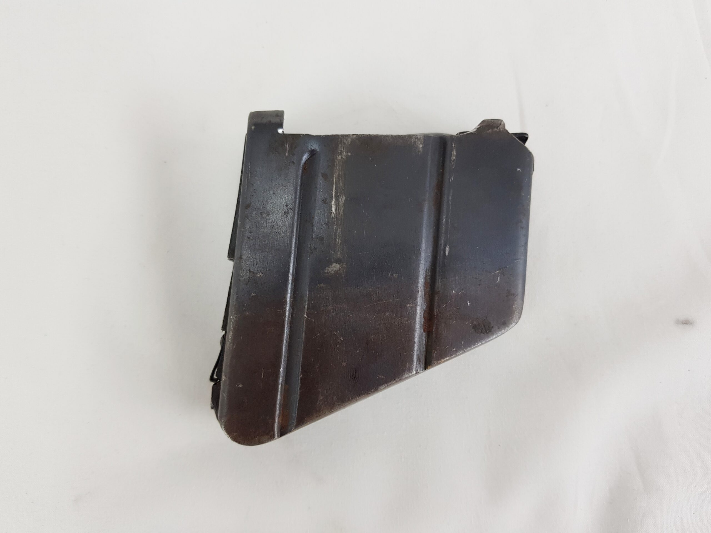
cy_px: 266
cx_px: 356
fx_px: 534
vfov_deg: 53.1
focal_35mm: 26
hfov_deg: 67.3
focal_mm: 4.3
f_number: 1.7
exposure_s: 1/100
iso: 80
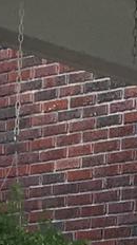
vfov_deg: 7.4
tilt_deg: -1.0
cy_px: 540
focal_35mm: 279
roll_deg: -2.5
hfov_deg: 4.3
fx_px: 1807
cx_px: 142
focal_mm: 4.15
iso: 32
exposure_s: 1/30
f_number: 2.2
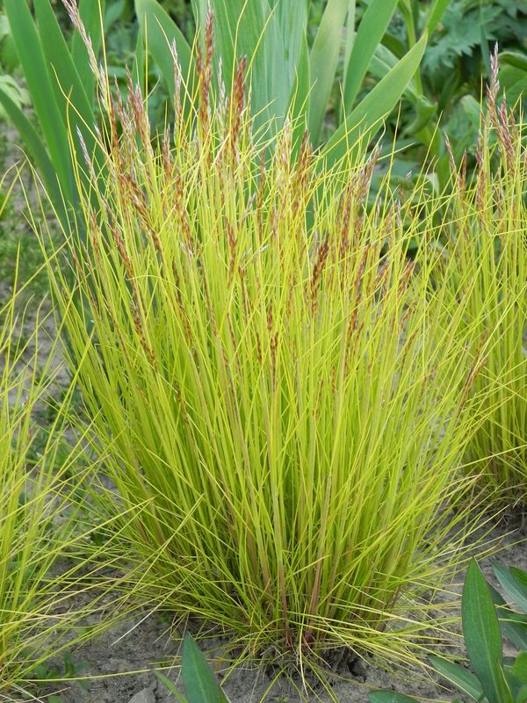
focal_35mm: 66
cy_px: 352
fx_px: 1340
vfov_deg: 29.4
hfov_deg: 22.3
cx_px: 264
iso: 160
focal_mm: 11.8
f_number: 4
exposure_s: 1/20
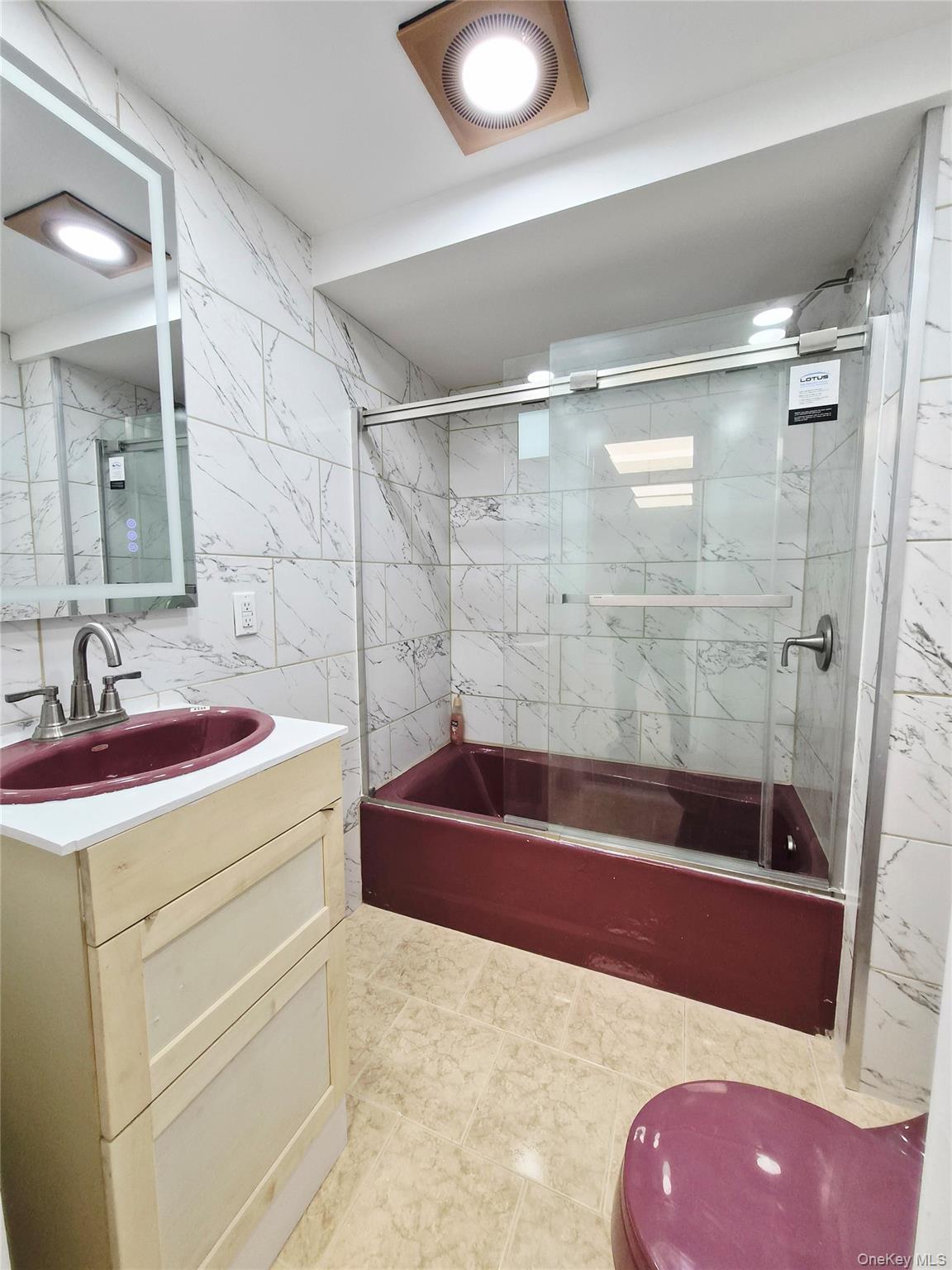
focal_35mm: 13
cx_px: 476
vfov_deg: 106.2
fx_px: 477
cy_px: 635
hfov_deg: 89.9
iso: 64
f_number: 2.2
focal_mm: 1.7
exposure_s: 1/60.2
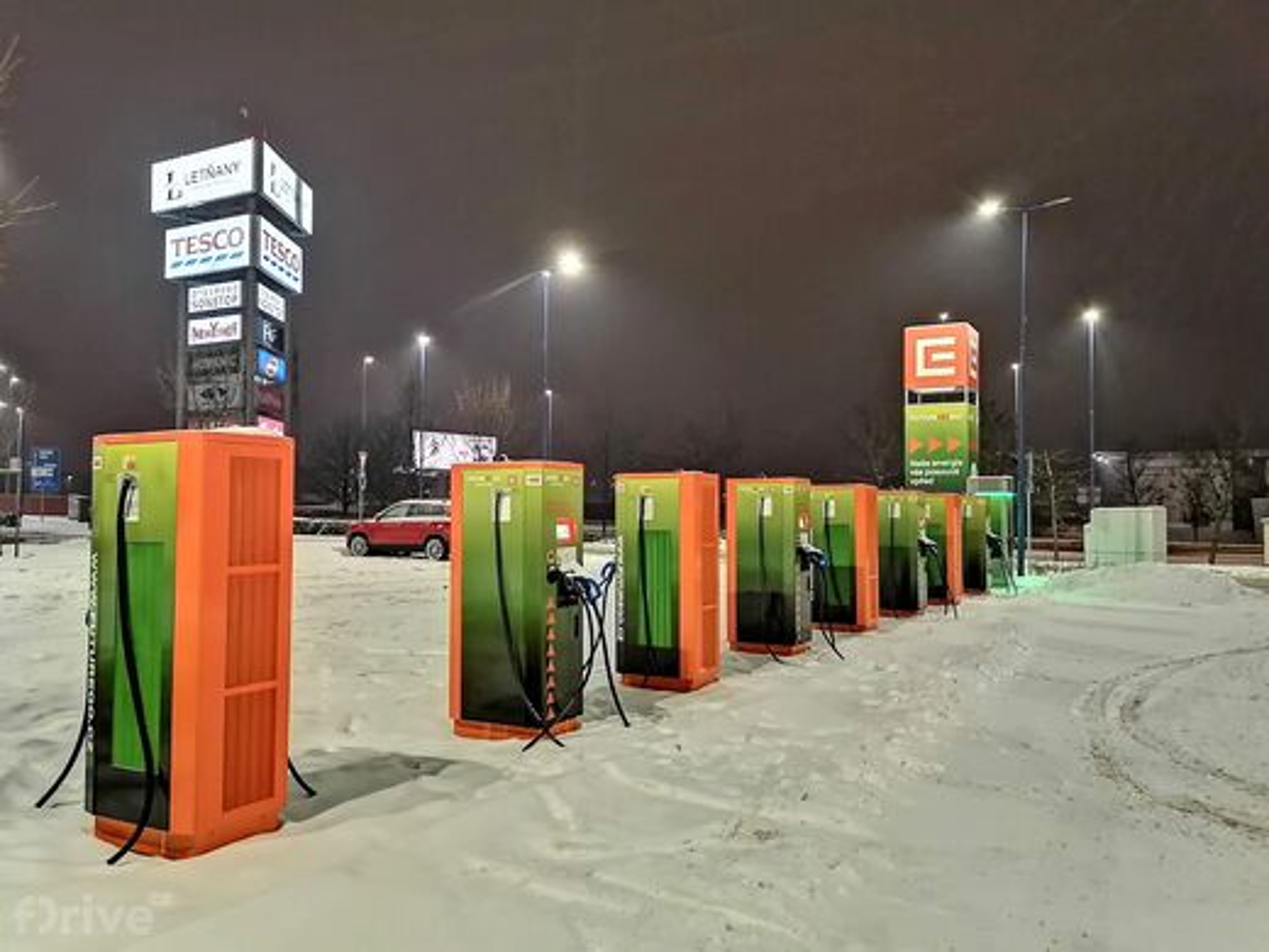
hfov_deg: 61.7
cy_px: 476
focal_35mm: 29
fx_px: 1063
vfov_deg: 48.2
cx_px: 634
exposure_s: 4
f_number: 1.8
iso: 400
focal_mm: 5.3
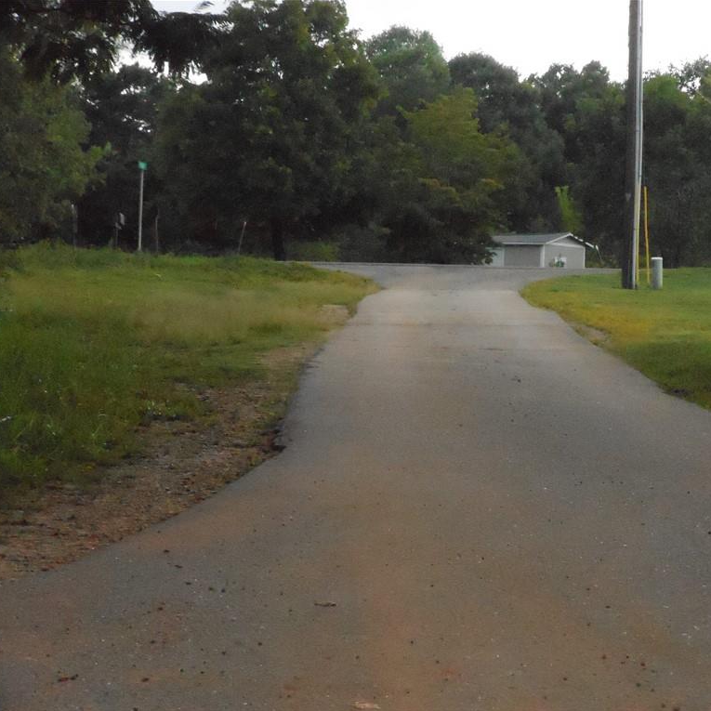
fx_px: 3300
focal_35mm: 142
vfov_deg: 12.3
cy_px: 356
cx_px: 463
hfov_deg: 12.3
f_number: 5.4
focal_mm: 21.5
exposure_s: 1/60
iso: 1600
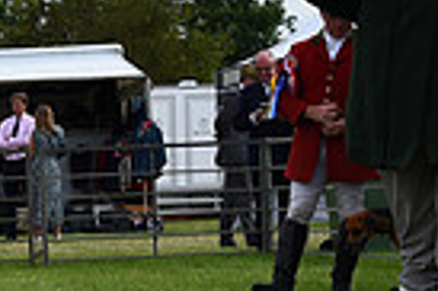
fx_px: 2564
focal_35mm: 211
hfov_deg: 9.2
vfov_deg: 6.5
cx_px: -416
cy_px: 262
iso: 800
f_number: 10
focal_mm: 50
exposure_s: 1/1250
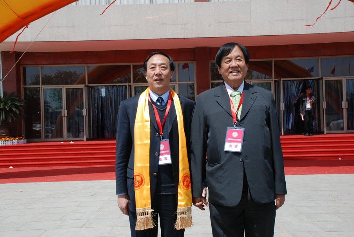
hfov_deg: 49.5
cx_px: 177
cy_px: 118
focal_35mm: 39
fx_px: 384
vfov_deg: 34.3
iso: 100
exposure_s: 1/200
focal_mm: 26
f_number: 7.1
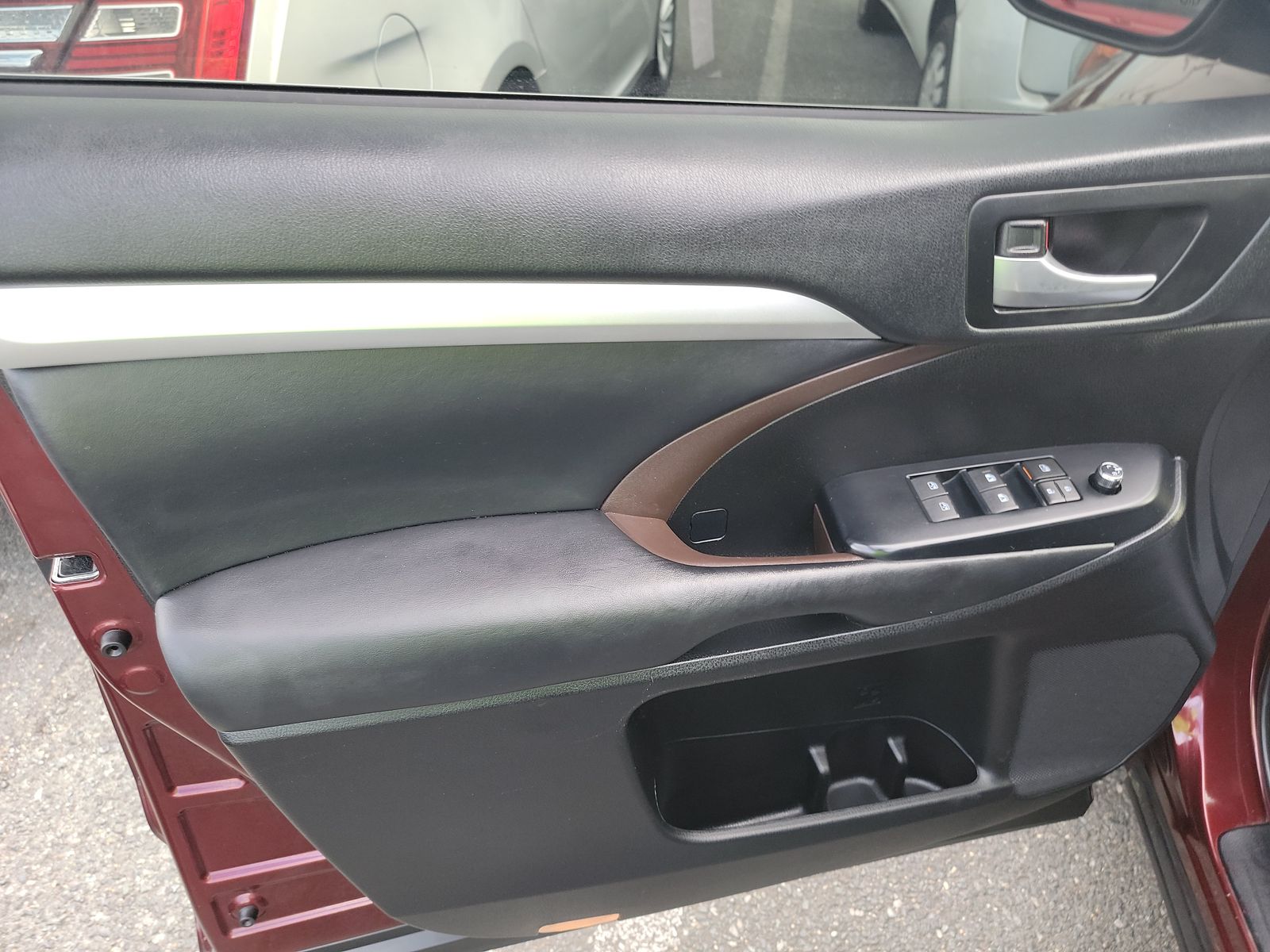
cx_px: 635
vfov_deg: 56.8
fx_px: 881
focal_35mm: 24
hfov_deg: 71.6
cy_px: 476
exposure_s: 1/59
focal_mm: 6.7
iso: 159
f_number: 1.8
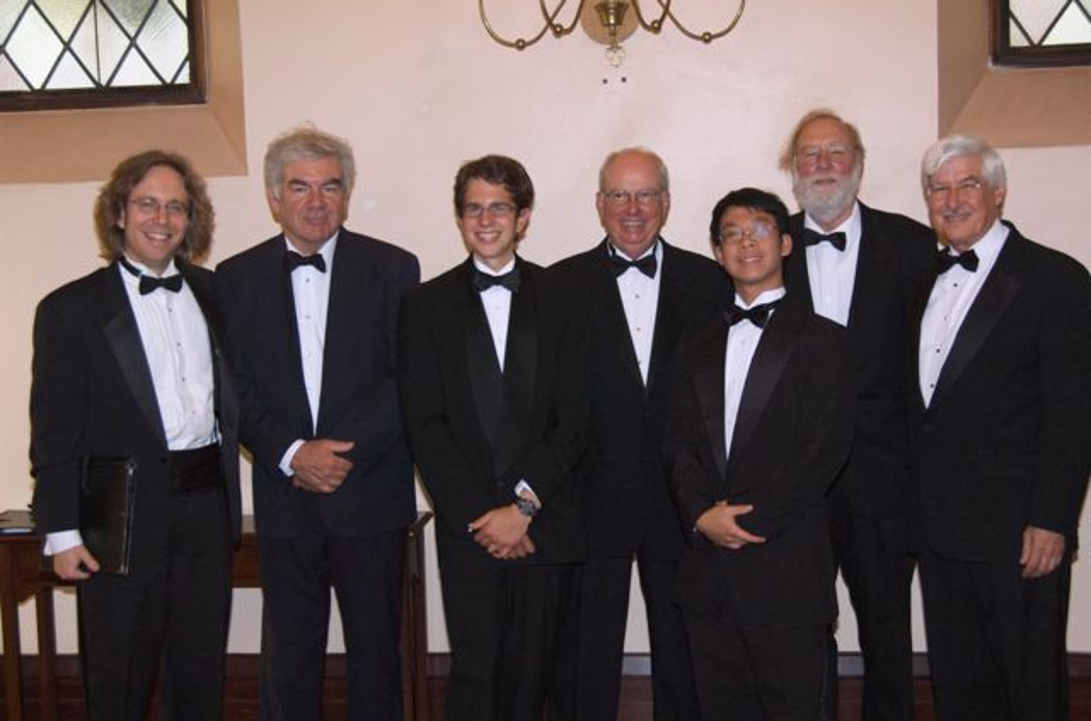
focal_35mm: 52
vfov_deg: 25.6
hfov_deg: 37.9
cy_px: 360
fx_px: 1587
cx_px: 546
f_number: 5.6
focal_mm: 35
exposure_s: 1/60
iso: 800
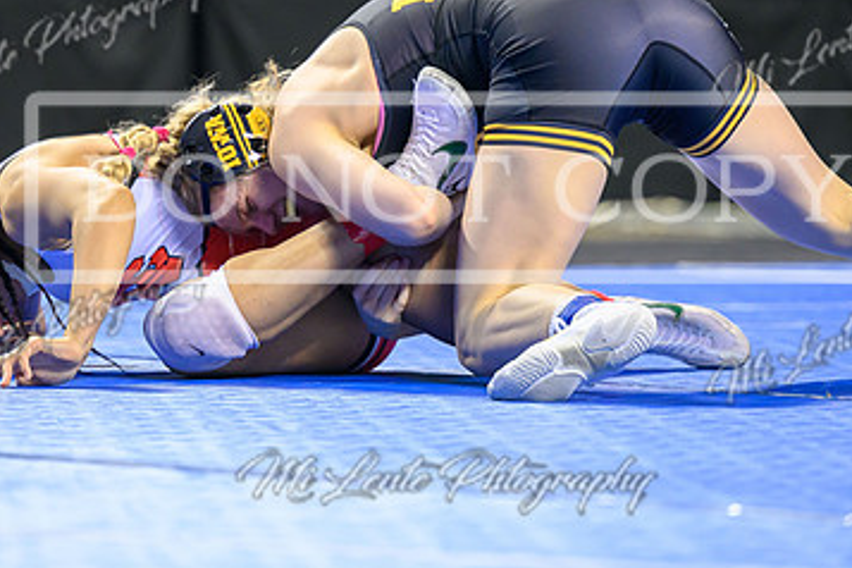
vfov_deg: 4.5
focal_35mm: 308
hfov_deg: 6.7
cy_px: 259
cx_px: 375
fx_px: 7289
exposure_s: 1/800
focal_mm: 170
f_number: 2.8
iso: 3200
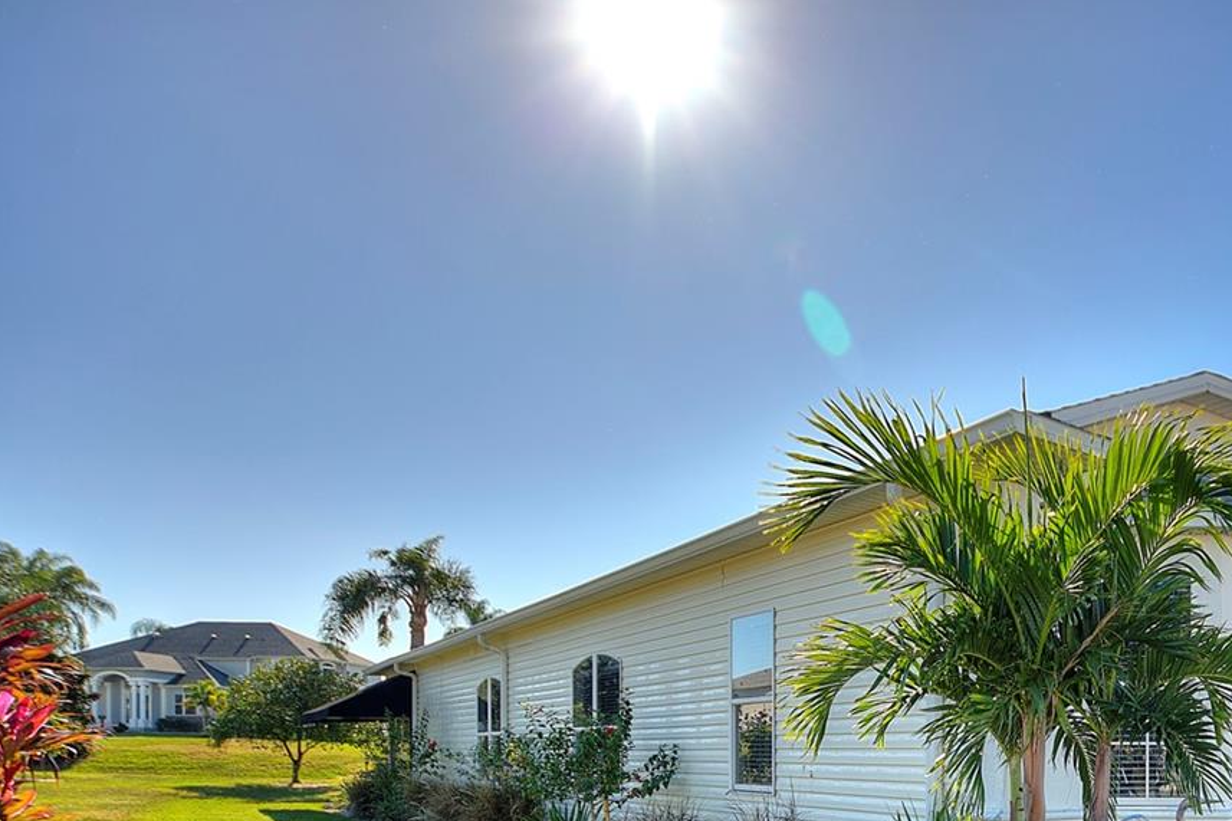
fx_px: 958
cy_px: 739
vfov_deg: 42.5
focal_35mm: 28
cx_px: 1072
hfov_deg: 57.7
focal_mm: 10
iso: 100
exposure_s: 1/250
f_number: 4.5
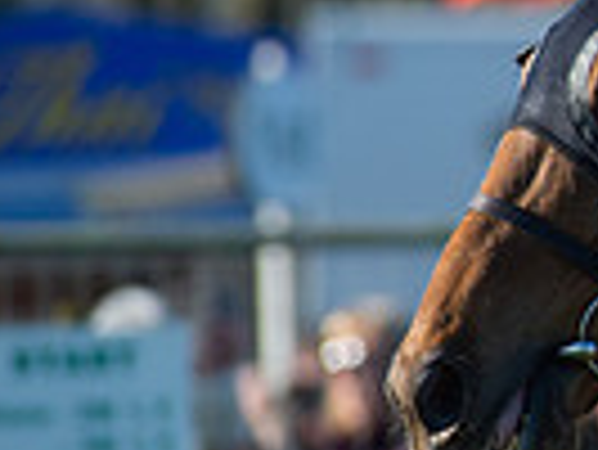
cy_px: -14
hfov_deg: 1.6
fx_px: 21786
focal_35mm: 1260
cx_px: 1281
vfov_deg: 1.2
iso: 800
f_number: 7.1
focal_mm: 300
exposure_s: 1/3200
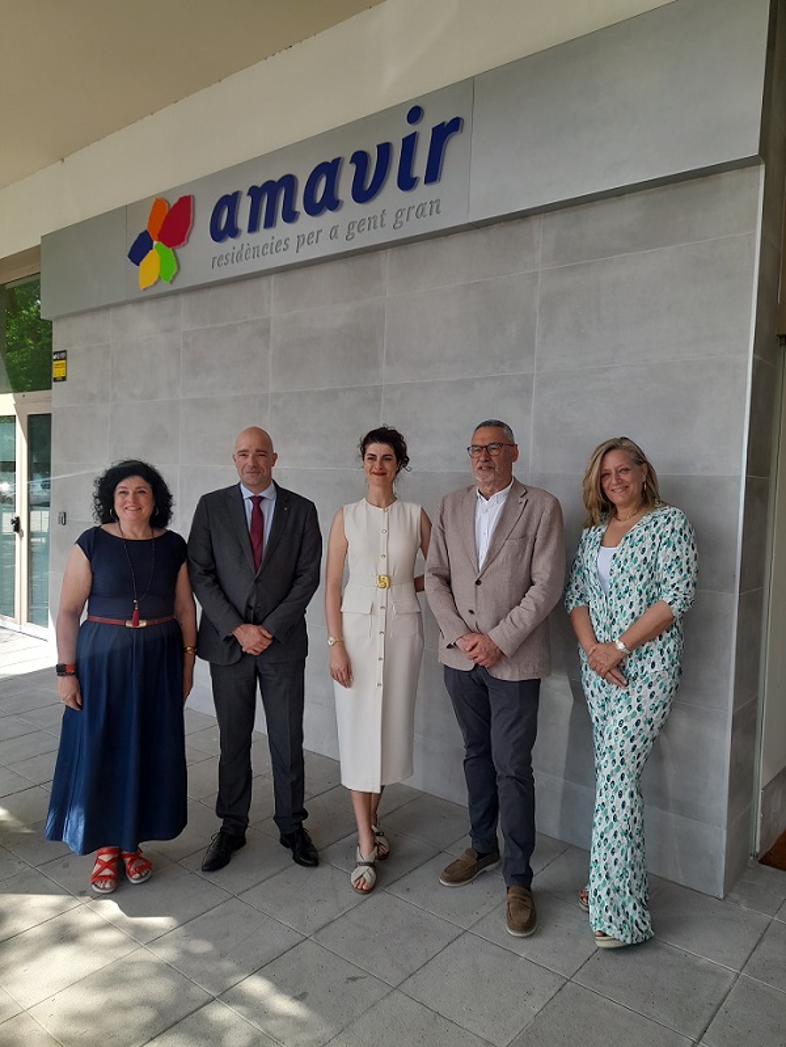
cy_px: 524
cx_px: 393
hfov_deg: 54.9
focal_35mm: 25
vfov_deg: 69.4
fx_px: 756
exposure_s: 1/168
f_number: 2
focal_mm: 4.6
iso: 20
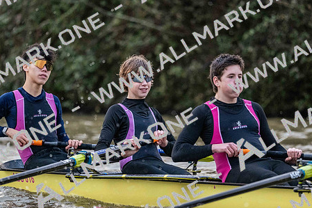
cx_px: 177
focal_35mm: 517
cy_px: 105
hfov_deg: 4.0
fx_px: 4479
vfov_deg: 2.7
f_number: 4.5
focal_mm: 400
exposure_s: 1/1600
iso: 9000
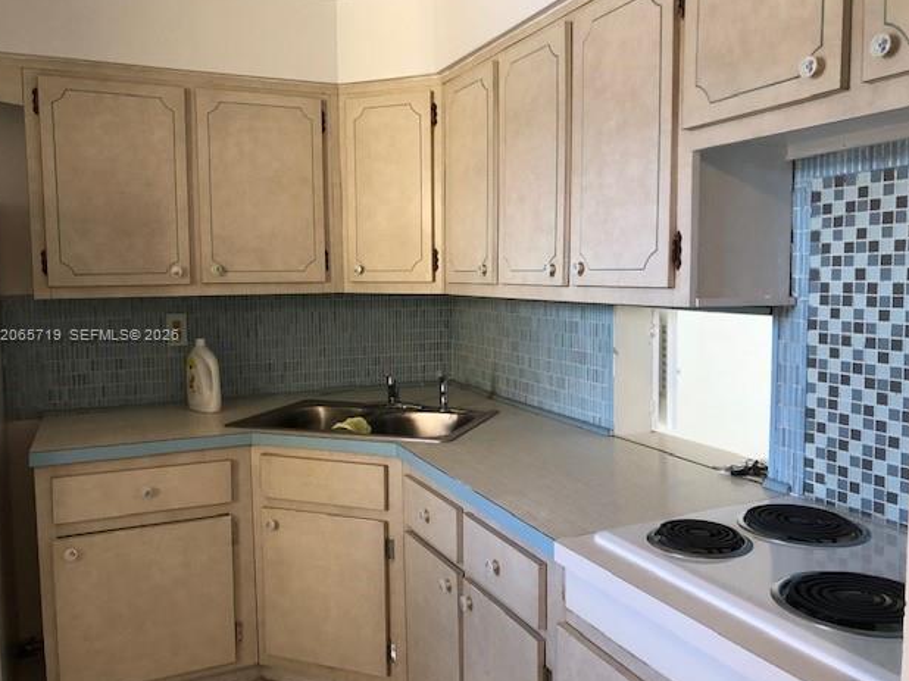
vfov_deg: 48.2
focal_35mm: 29
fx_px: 761
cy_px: 335
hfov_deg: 61.7
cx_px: 449
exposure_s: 1/15
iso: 50
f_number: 1.8
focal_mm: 3.99
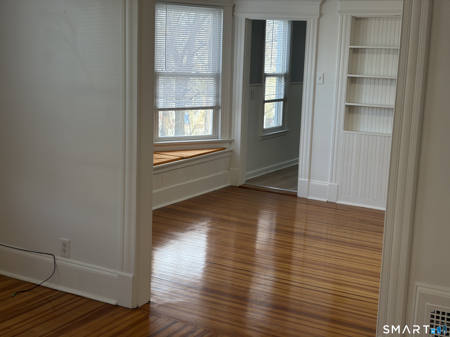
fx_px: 676
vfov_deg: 28.0
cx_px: 225
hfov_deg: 36.8
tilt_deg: -9.6
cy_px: 168
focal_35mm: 52
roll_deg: -1.7
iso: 50
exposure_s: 1/120
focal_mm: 5.96
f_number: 1.6
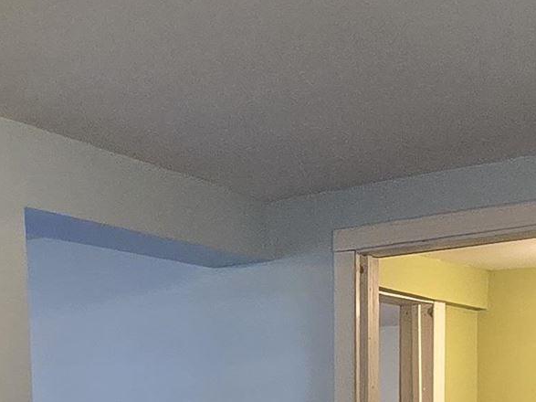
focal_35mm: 68
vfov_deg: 19.2
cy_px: 581
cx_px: 188
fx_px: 1053
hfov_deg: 28.4
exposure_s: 1/60
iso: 320
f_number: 2.2
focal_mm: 2.2
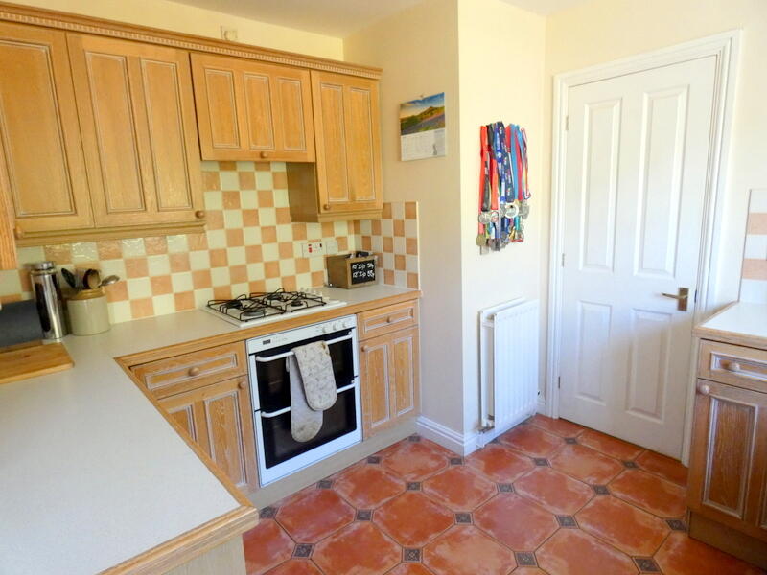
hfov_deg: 81.7
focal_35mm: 20
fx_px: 443
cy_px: 288
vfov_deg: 66.0
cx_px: 384
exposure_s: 1/60
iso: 500
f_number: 2.8
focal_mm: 3.6
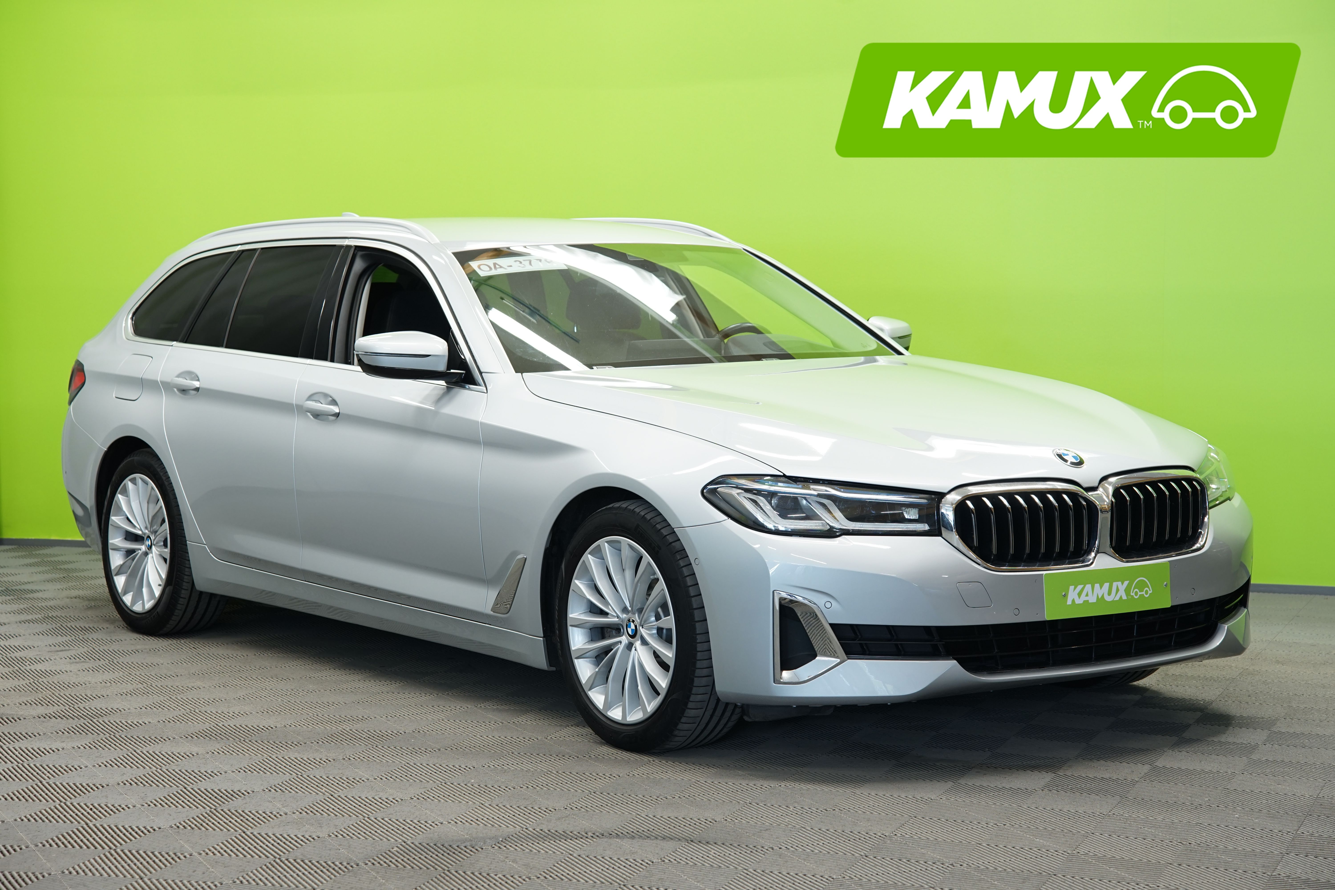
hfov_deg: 29.2
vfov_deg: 19.7
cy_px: 445
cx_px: 668
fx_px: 2559
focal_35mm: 69
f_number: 5.6
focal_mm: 69
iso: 500
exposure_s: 1/15
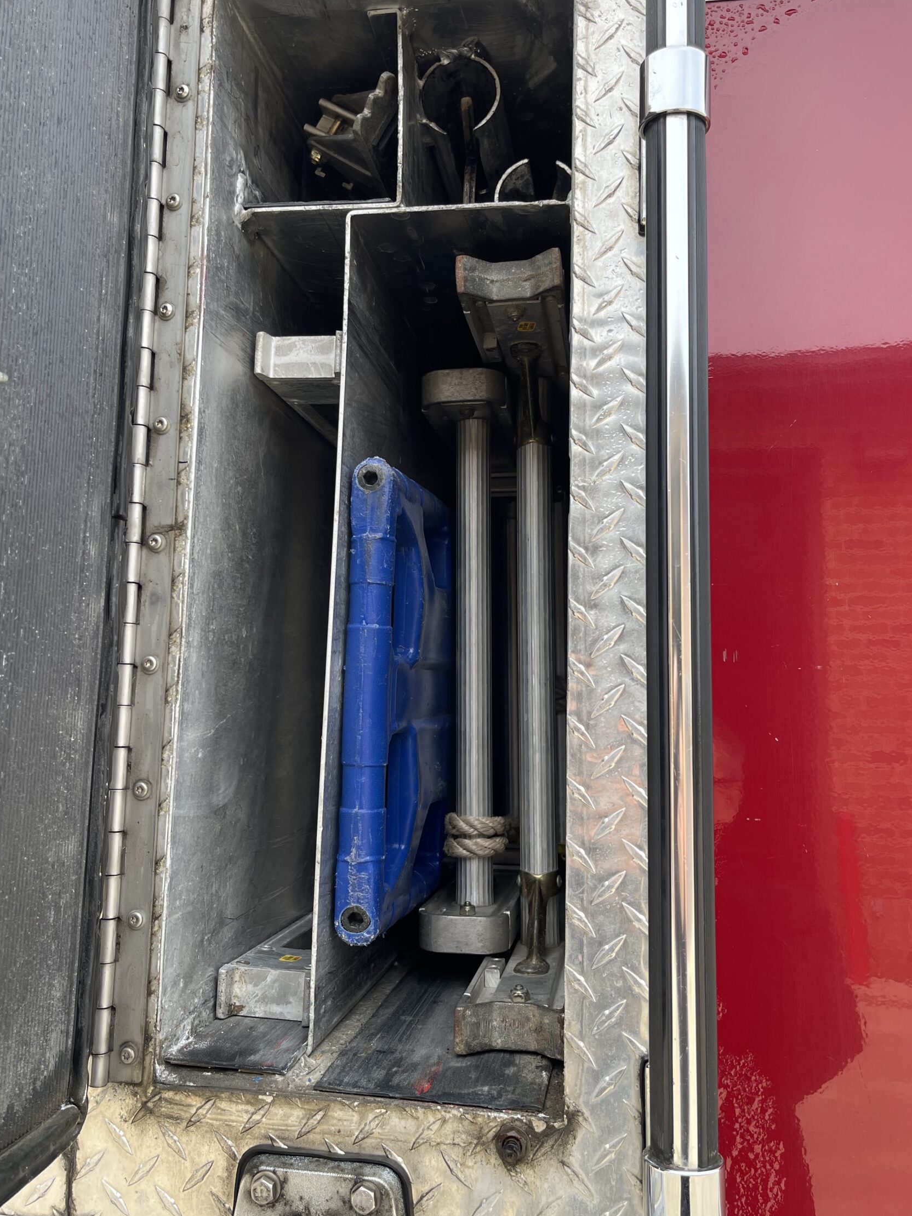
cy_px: 551
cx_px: 434
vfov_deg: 59.9
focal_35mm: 30
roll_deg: -1.0
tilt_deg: +5.7
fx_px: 1054
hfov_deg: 46.8
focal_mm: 5.1
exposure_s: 1/432
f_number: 1.6
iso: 32
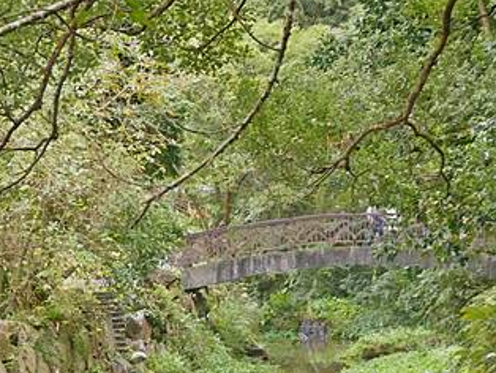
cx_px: 197
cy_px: 297
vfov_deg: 11.7
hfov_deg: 15.6
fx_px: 1807
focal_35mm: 126
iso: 800
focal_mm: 22
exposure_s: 1/60
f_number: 4.6
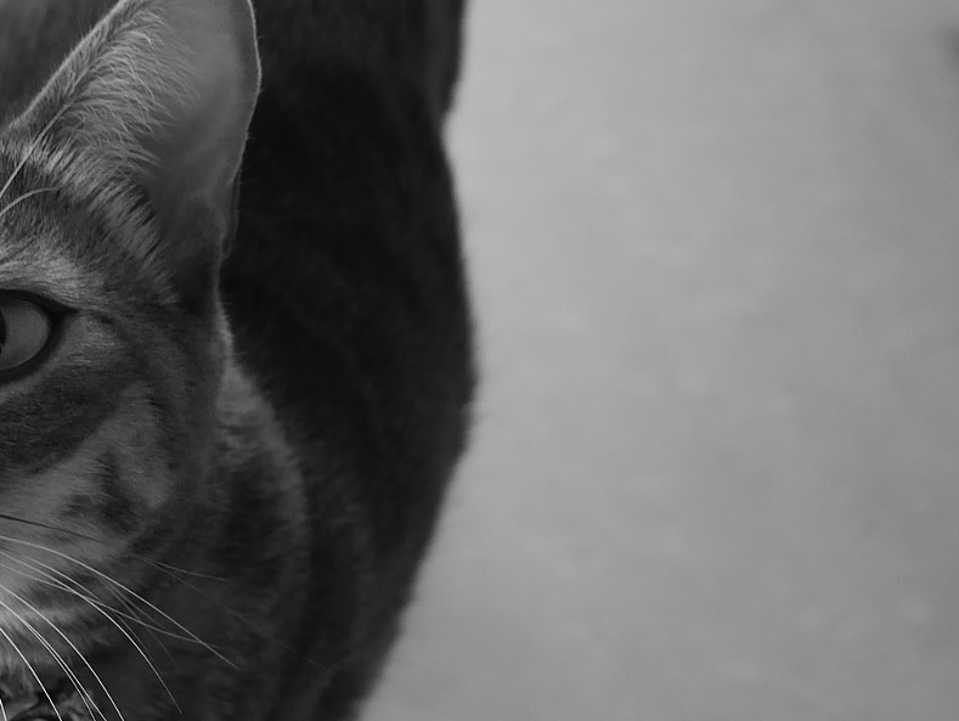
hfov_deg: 25.5
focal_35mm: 73
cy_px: 479
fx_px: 2024
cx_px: 39
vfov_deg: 20.1
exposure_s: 1/60
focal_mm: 18
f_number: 4
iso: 400
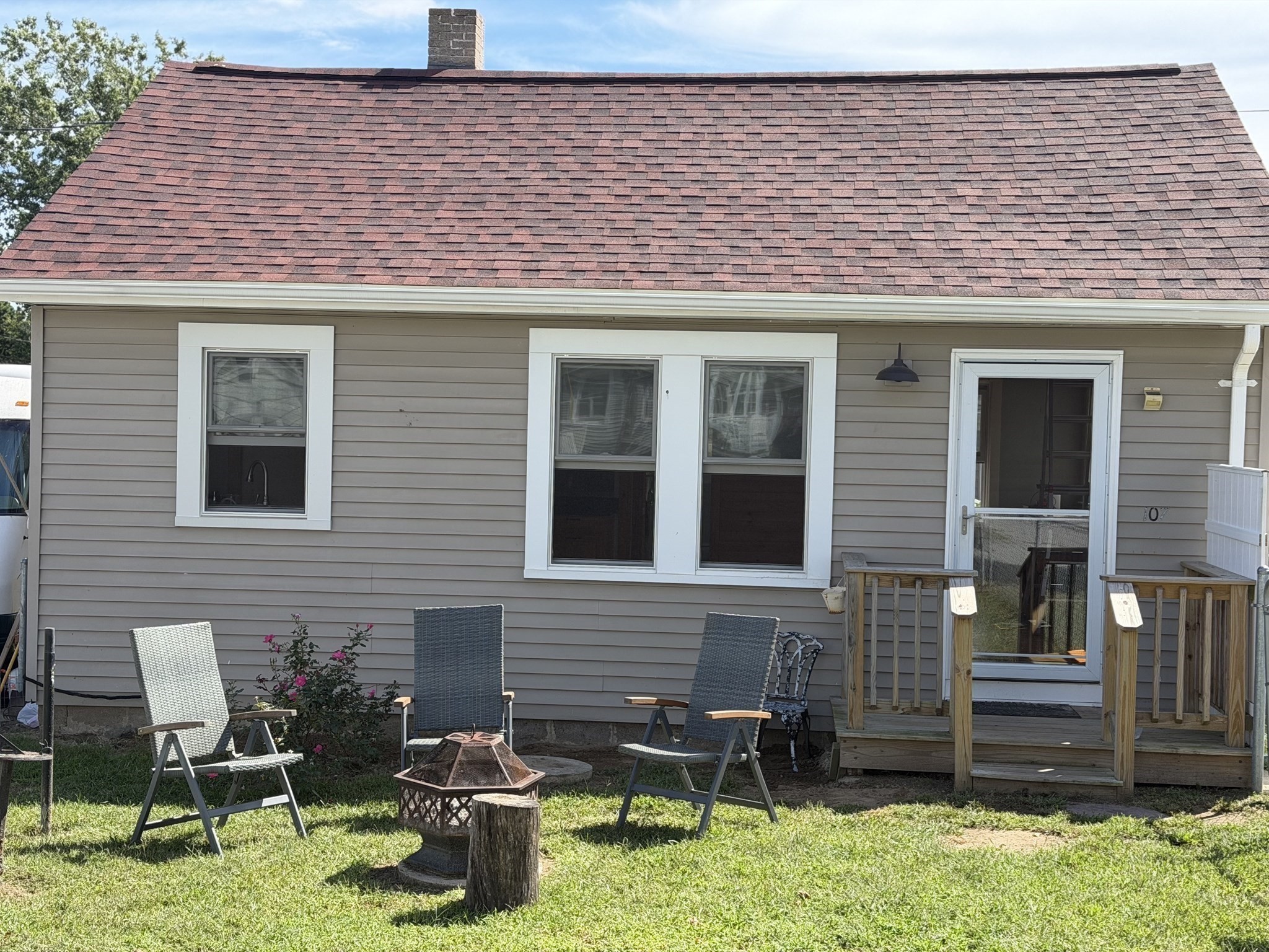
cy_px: 476
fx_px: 1760
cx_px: 634
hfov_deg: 39.7
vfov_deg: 30.3
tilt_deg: -2.1
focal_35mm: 48
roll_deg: -1.9
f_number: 1.78
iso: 80
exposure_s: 1/1285
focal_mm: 6.76
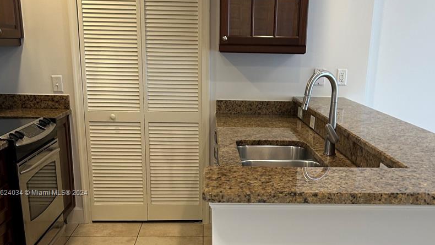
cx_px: 235
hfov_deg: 47.3
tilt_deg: -15.9
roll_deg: -2.2
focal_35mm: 43
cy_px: 193
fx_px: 496
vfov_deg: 27.2
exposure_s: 1/60
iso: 64
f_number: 1.5
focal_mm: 5.7
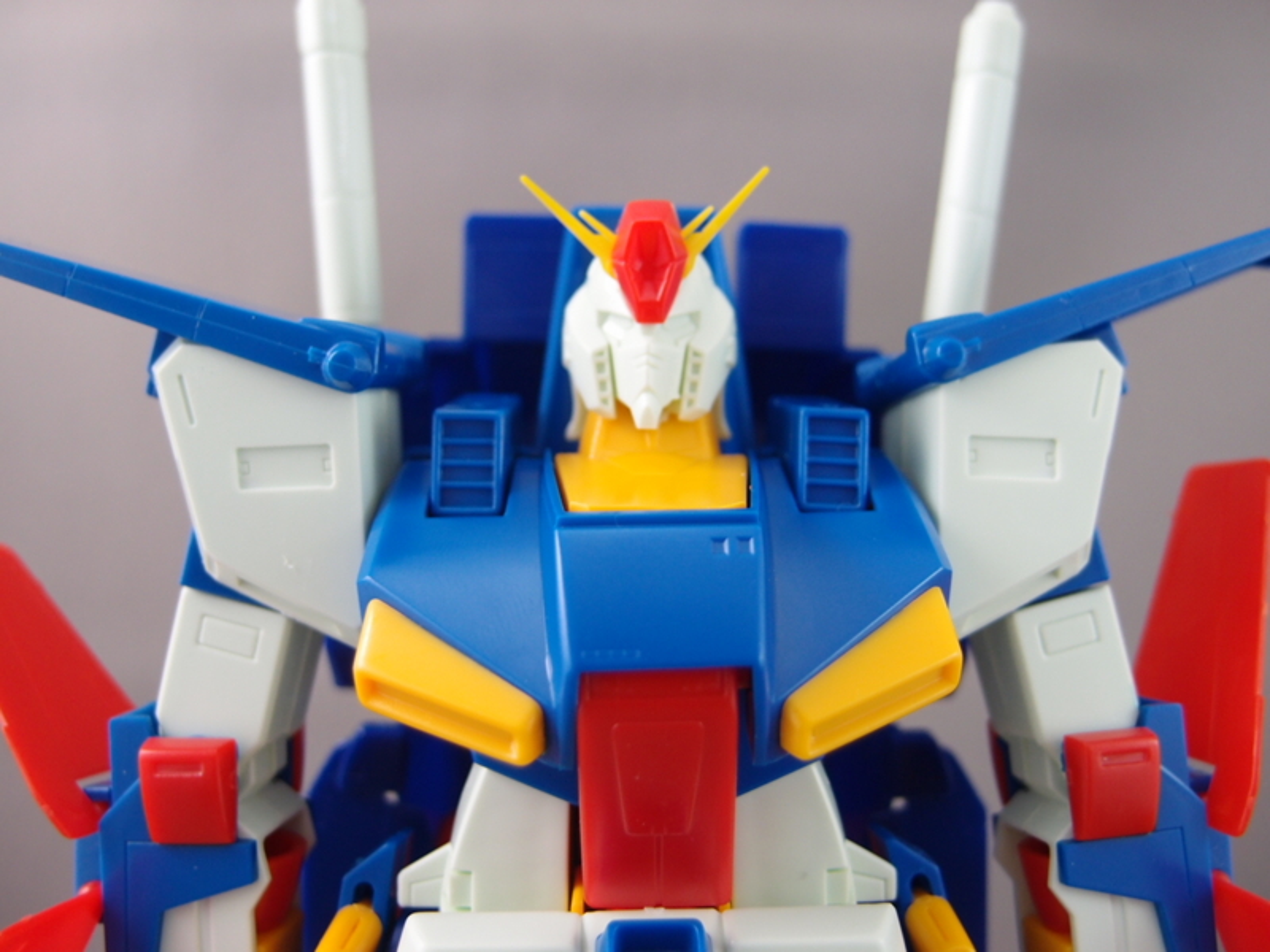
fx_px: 1027
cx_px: 635
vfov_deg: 49.7
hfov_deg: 63.4
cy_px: 476
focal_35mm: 28
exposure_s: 1/15
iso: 100
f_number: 1.8
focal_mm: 6
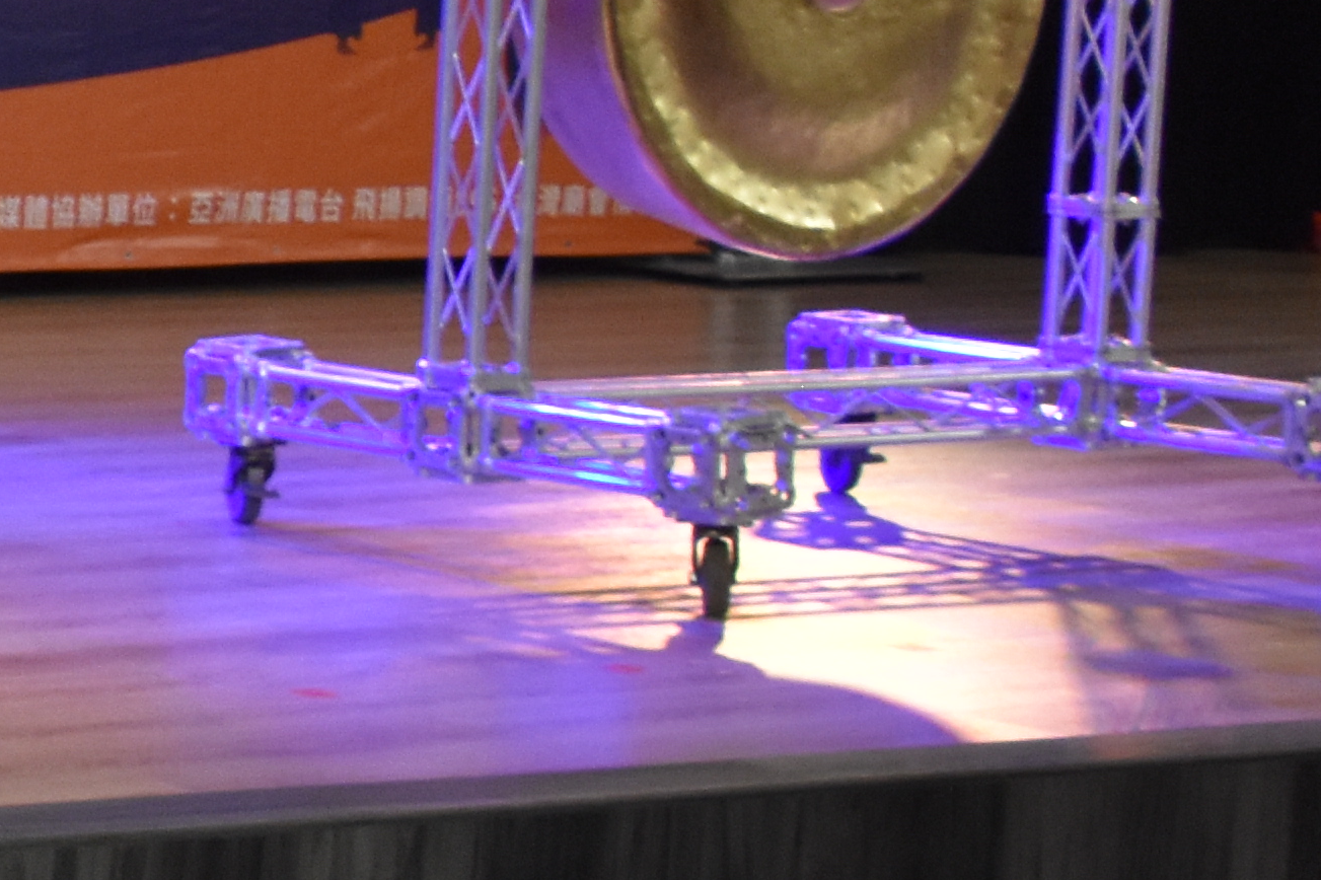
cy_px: 366
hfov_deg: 11.5
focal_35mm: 152
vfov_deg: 9.0
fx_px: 5576
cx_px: -1673
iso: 1600
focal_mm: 22
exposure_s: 1/200
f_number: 7.1
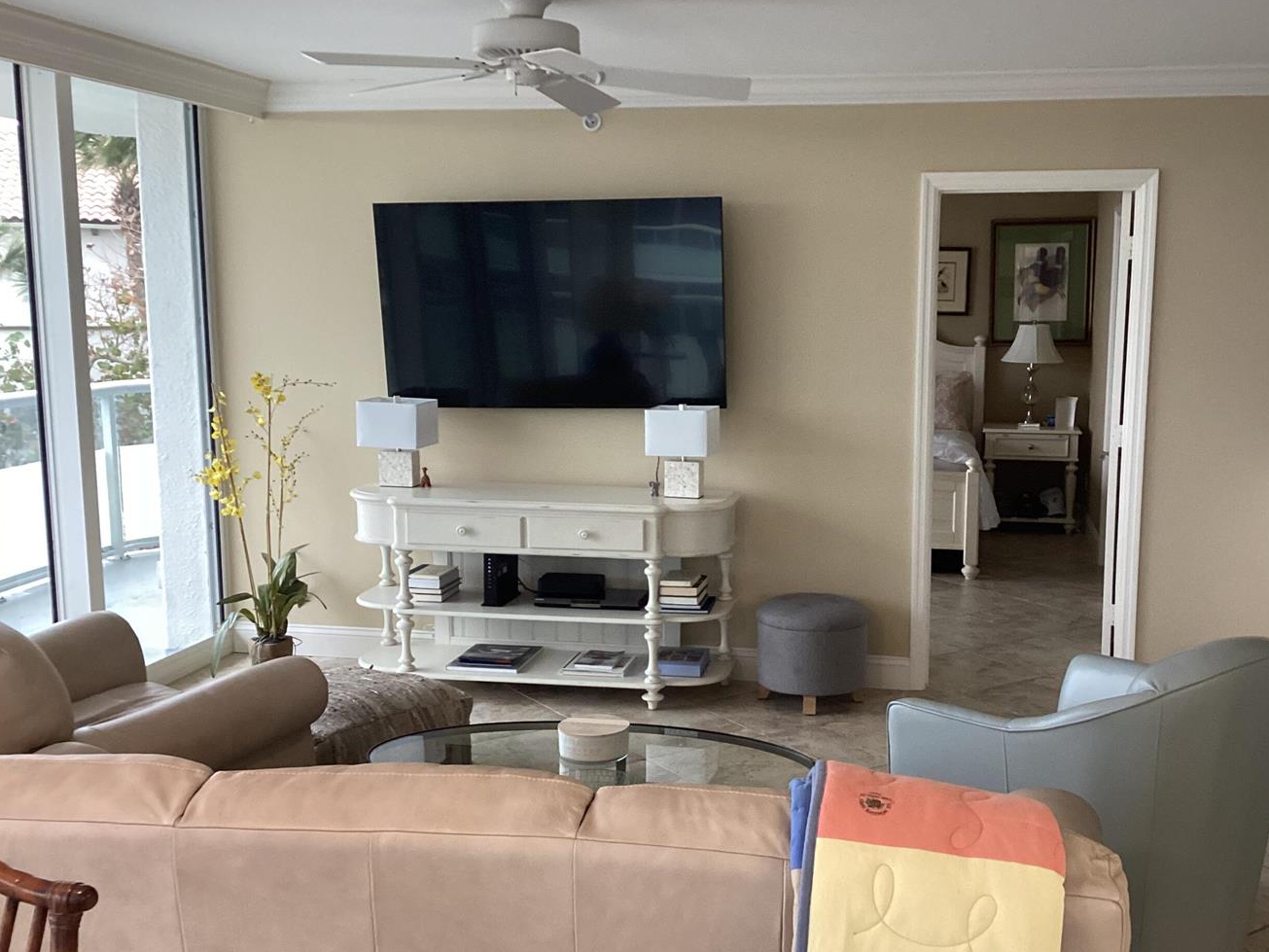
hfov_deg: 48.7
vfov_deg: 37.7
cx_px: 754
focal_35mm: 38
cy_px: 511
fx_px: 1393
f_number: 2.4
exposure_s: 1/60
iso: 250
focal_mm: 3.3
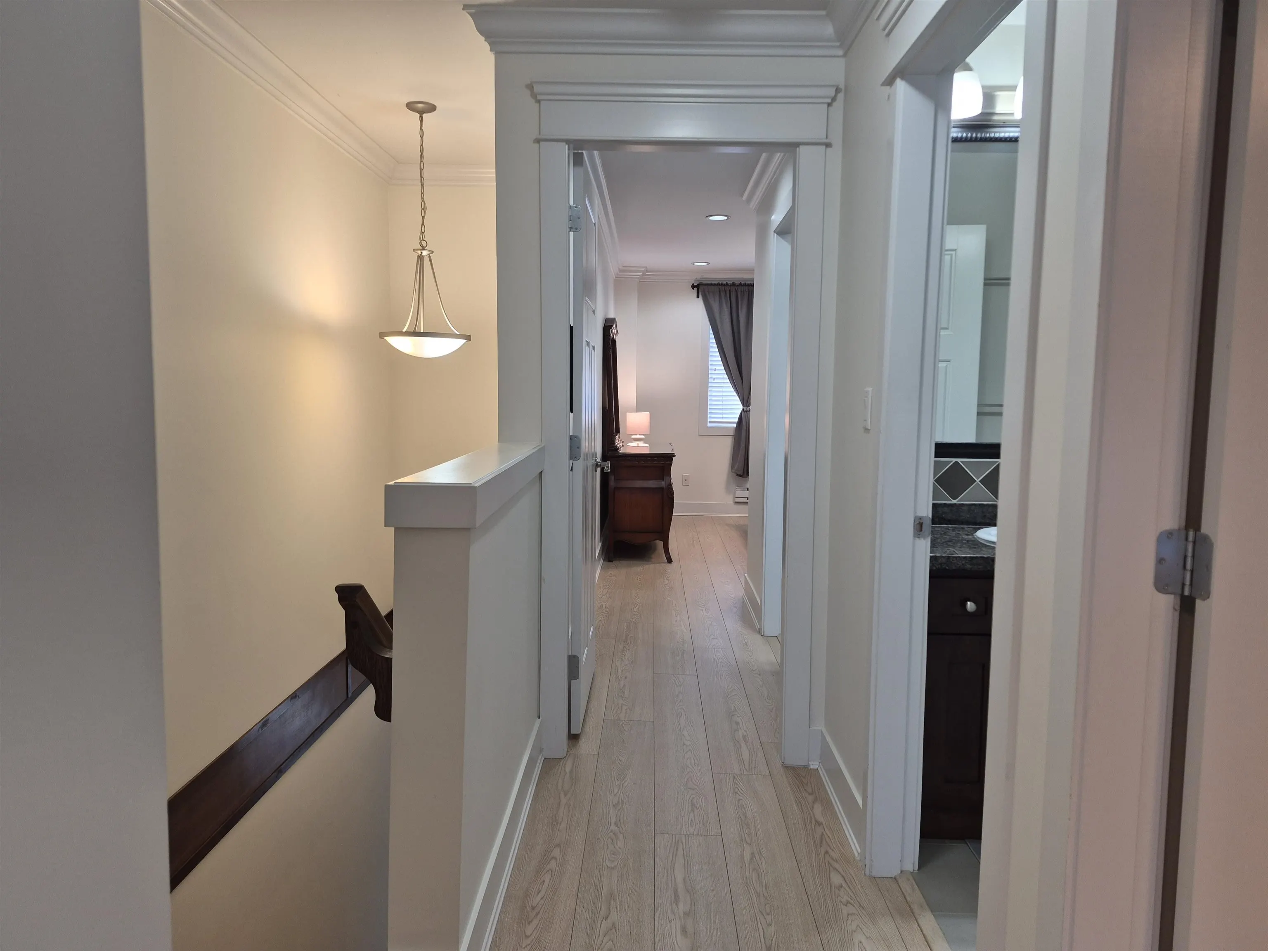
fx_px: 843
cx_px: 634
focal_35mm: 23
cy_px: 476
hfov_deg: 73.9
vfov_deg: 58.9
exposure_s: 1/120
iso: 100
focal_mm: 5.4
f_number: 1.8
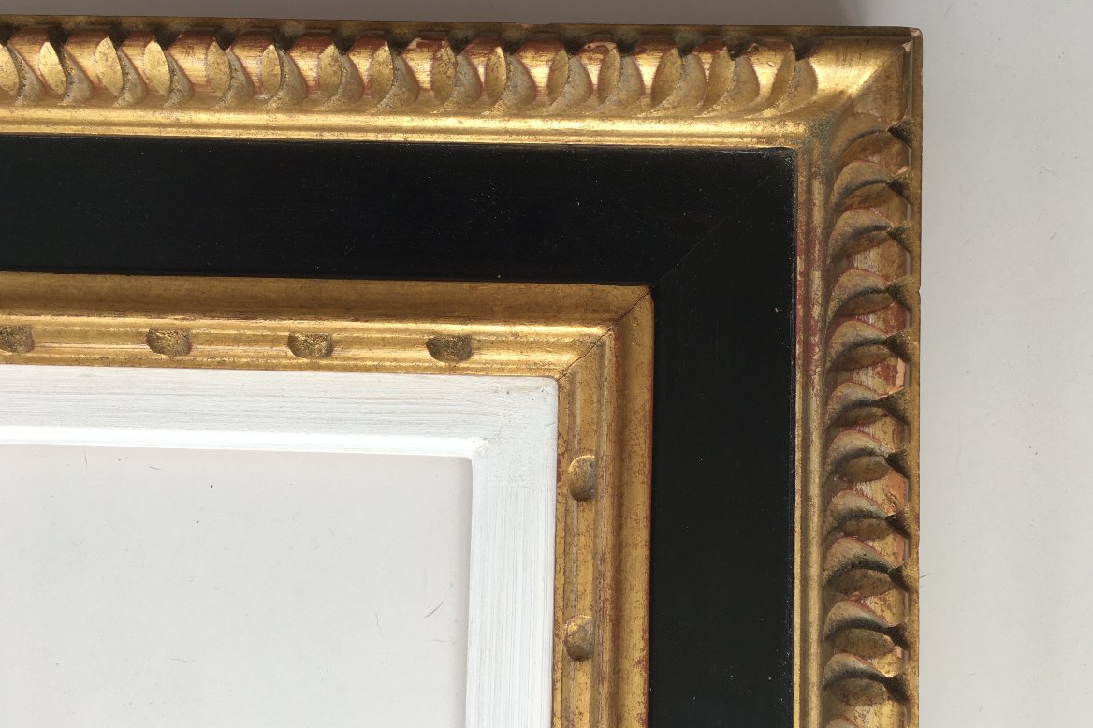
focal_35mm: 31
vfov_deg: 42.3
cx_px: 546
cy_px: 341
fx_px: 941
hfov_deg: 60.3
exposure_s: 1/100
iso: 25
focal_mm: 4.15
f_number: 2.2
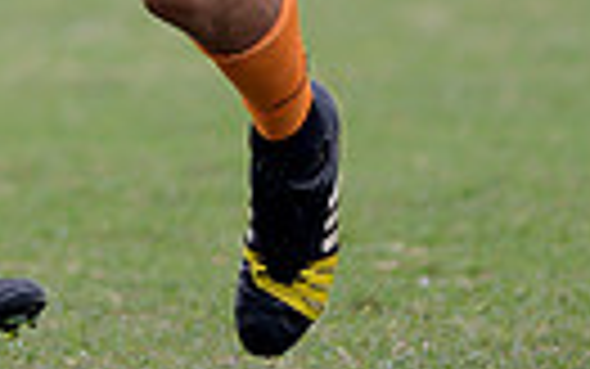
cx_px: -32
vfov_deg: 1.0
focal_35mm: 1359
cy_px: -398
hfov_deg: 1.5
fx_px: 21861
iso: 200
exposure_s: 1/1000
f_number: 2.8
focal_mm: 300
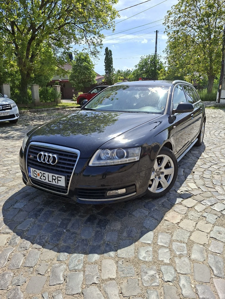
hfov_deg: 58.9
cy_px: 150
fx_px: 199
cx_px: 112
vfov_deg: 73.9
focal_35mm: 23
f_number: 1.8
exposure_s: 1/2500
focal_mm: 5.54
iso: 50
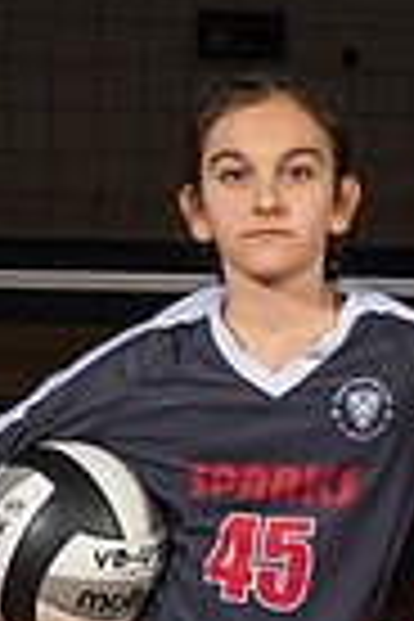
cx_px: 295
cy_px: 693
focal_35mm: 143
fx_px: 2467
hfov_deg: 9.6
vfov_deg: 14.0
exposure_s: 1/160
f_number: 8
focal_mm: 44
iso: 160
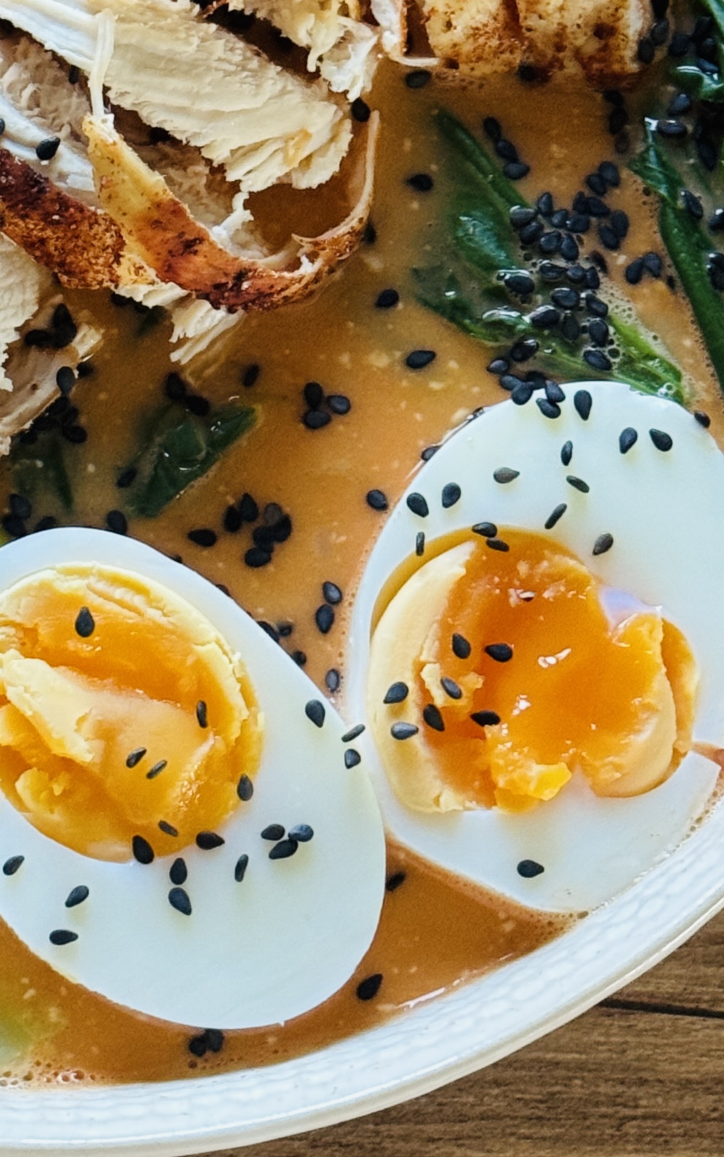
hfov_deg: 10.3
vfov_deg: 16.5
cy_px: 321
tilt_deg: -78.3
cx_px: 43
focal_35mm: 126
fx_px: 3976
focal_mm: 6.76
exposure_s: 1/50
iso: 250
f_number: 1.78
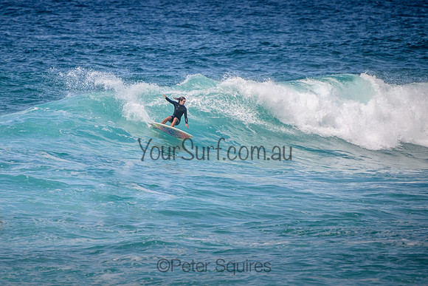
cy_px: 105
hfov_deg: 3.8
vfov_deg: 2.5
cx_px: 134
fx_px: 6532
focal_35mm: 549
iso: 360
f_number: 5.6
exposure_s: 1/2000
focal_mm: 400
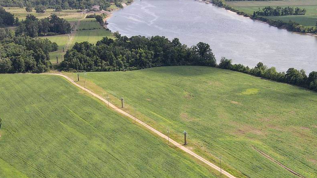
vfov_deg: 16.8
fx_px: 572
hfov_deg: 30.8
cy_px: 229
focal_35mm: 68
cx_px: 211
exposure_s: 1/30
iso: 110
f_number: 2.8
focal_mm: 4.5
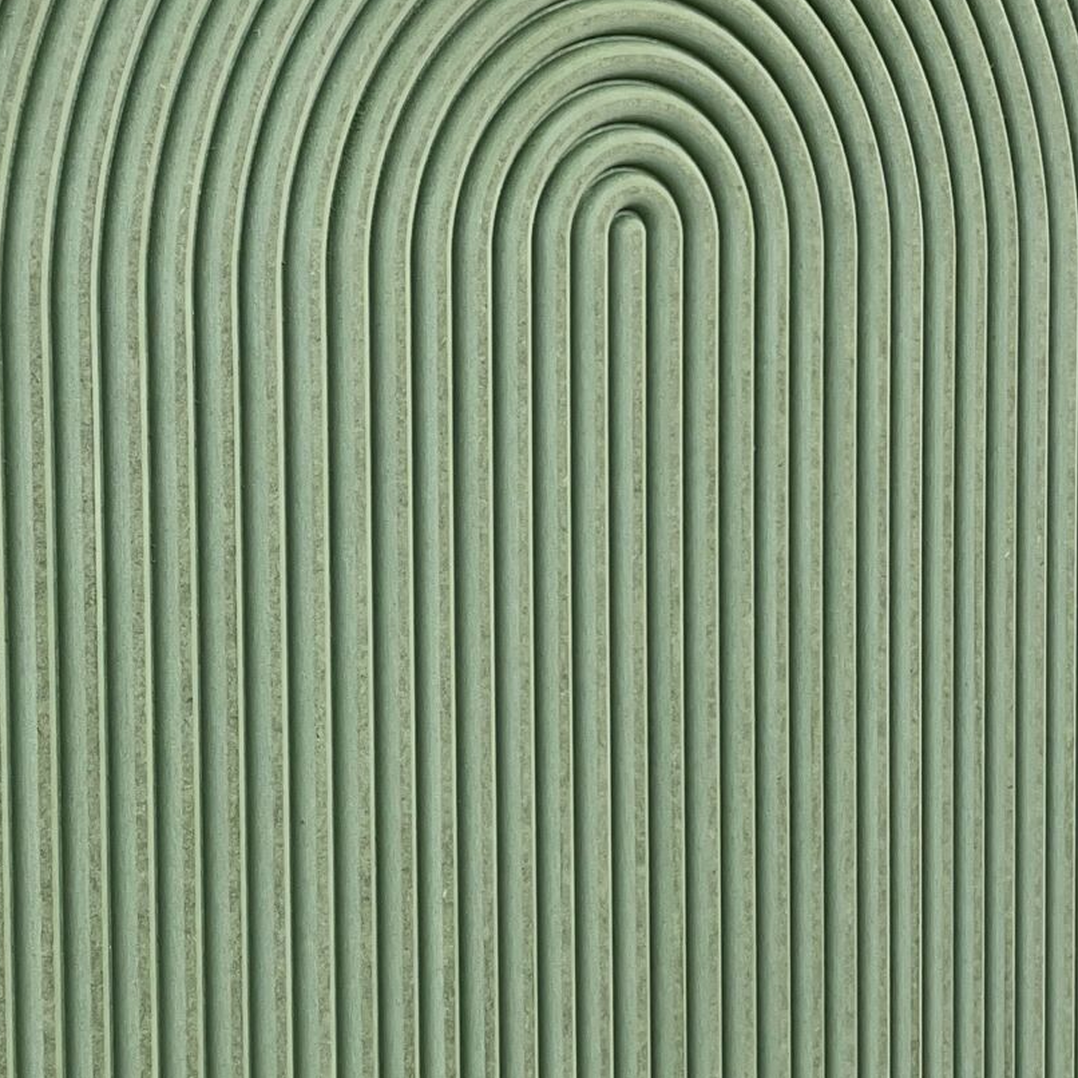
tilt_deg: -6.9
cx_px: 357
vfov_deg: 23.6
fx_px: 2572
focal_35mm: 73
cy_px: 400
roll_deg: +0.5
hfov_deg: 23.6
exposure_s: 1/100
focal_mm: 5.7
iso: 50
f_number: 1.5
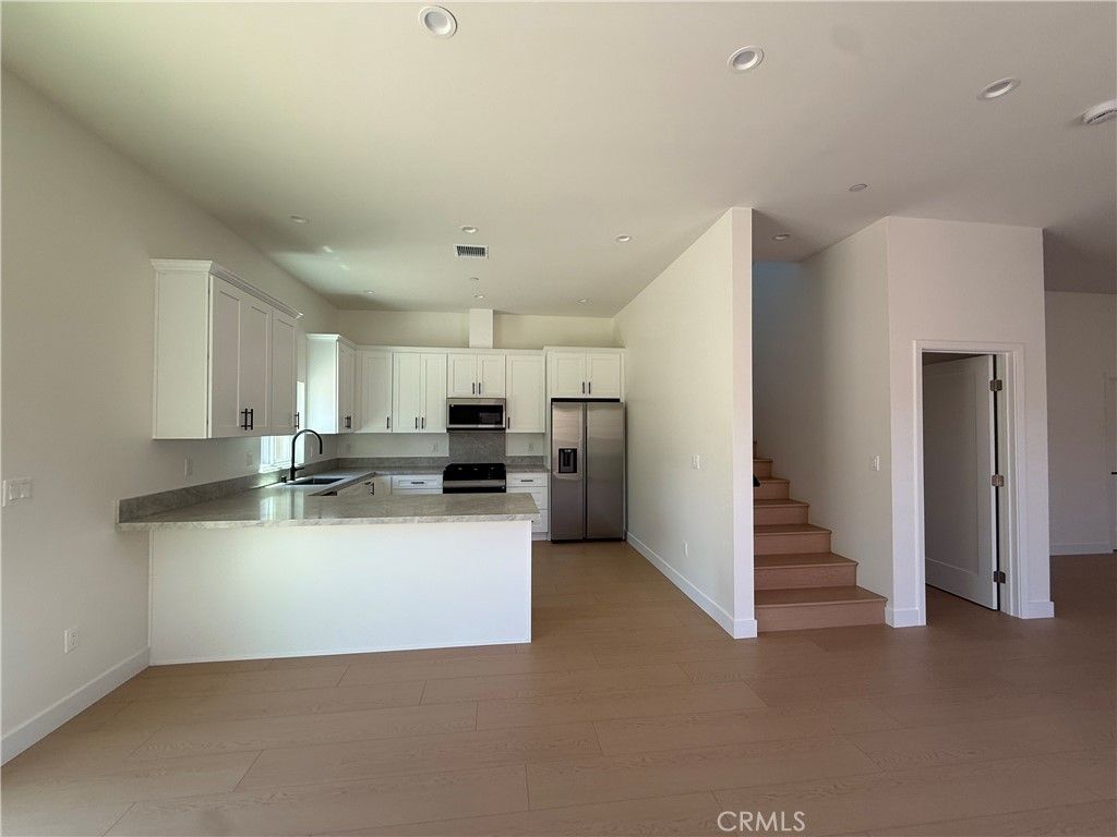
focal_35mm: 14
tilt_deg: +1.0
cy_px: 418
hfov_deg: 102.1
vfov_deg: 85.7
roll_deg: +0.1
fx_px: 452
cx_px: 558
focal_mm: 2.22
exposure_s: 1/99
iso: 50
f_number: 2.2
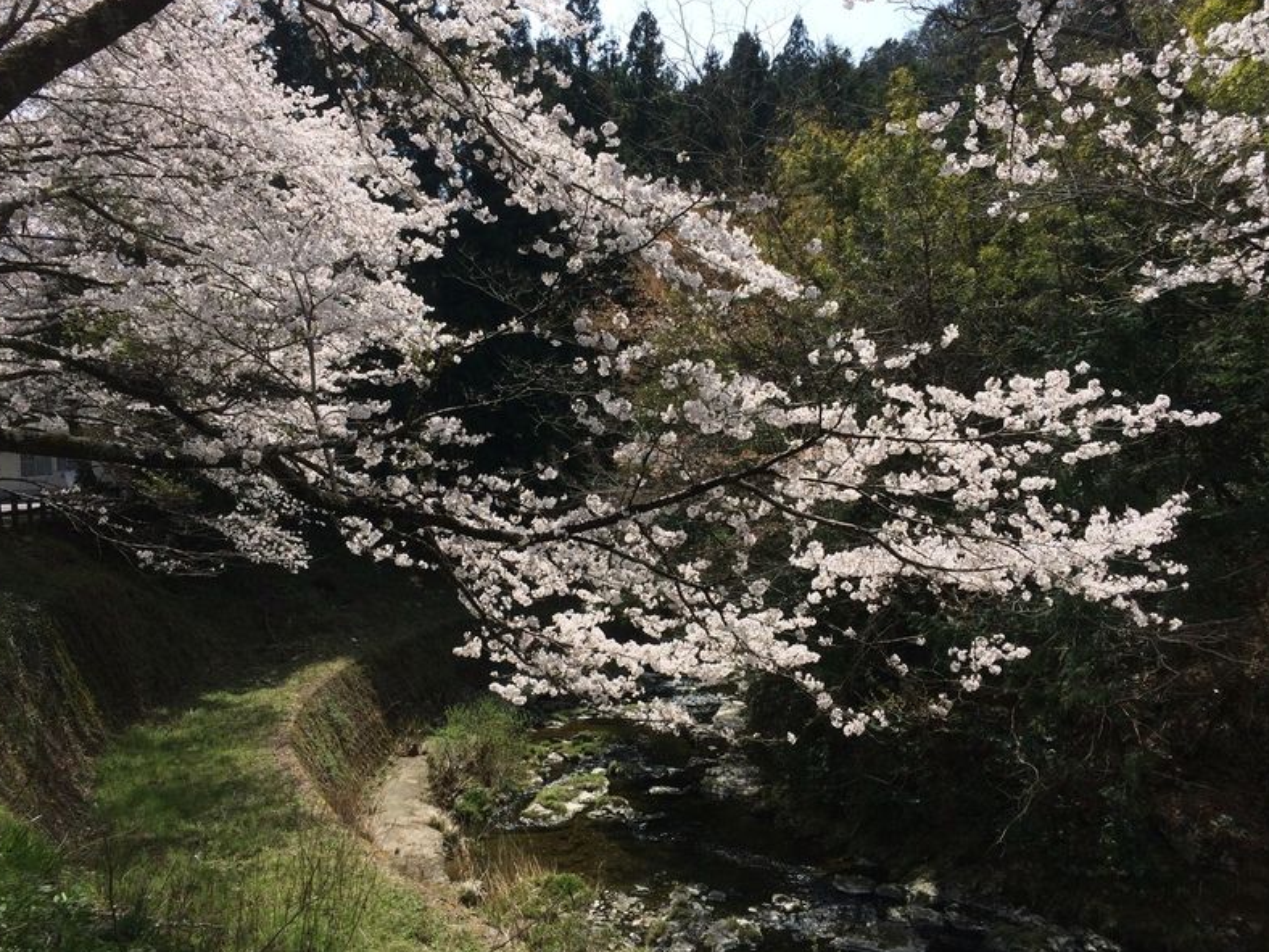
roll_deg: +3.9
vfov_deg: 46.8
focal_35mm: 30
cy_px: 473
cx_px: 632
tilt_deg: -1.4
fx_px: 1100
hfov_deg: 60.0
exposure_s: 1/1642
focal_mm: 4.15
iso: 32
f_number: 2.2
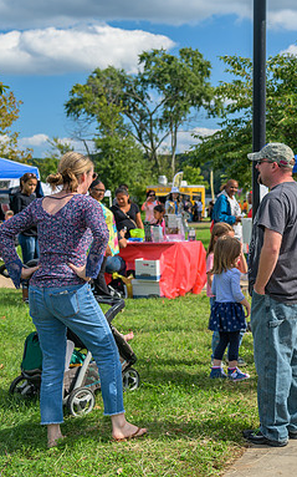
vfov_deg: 29.0
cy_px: 240
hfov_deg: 18.0
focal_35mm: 71
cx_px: 275
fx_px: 921
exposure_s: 1/320
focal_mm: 46
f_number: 4
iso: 64
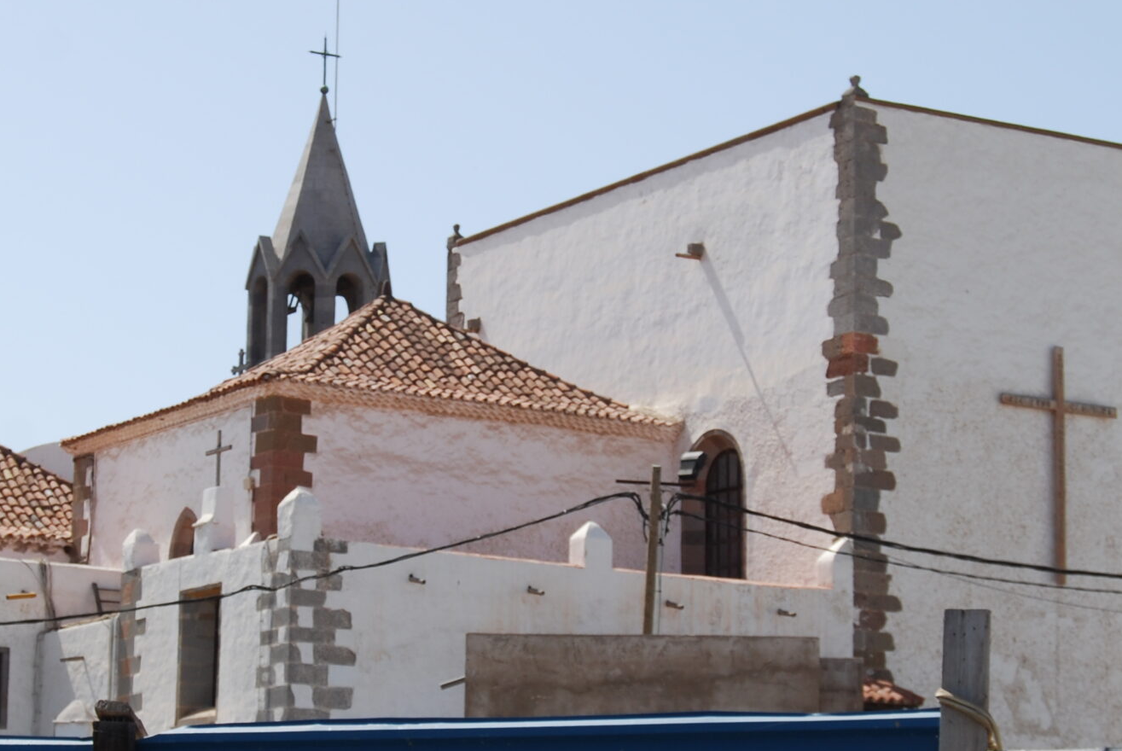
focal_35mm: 111
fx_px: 3463
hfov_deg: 18.4
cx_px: 421
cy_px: 447
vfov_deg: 12.4
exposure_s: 1/320
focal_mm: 38
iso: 100
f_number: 9
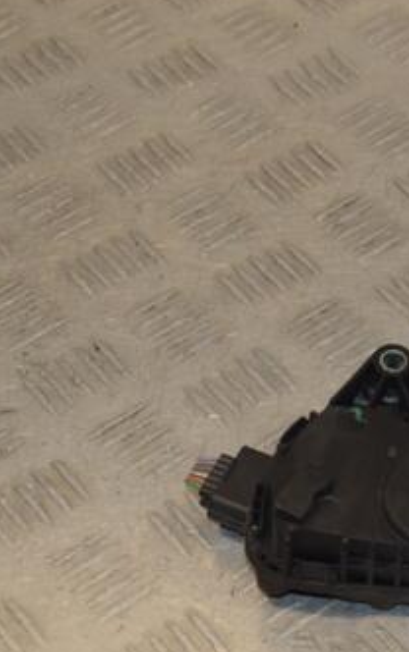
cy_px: 302
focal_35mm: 116
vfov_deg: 18.0
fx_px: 2065
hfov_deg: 11.2
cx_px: 411
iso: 800
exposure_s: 1/200
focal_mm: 42
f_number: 8
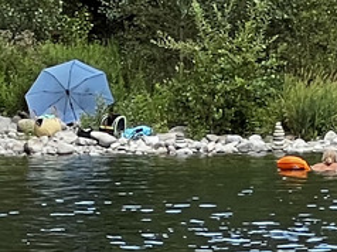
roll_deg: +1.0
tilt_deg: +1.9
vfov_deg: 2.9
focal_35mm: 518
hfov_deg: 3.8
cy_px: -91
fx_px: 5038
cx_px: 464
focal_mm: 9
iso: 50
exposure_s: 1/99
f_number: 2.8
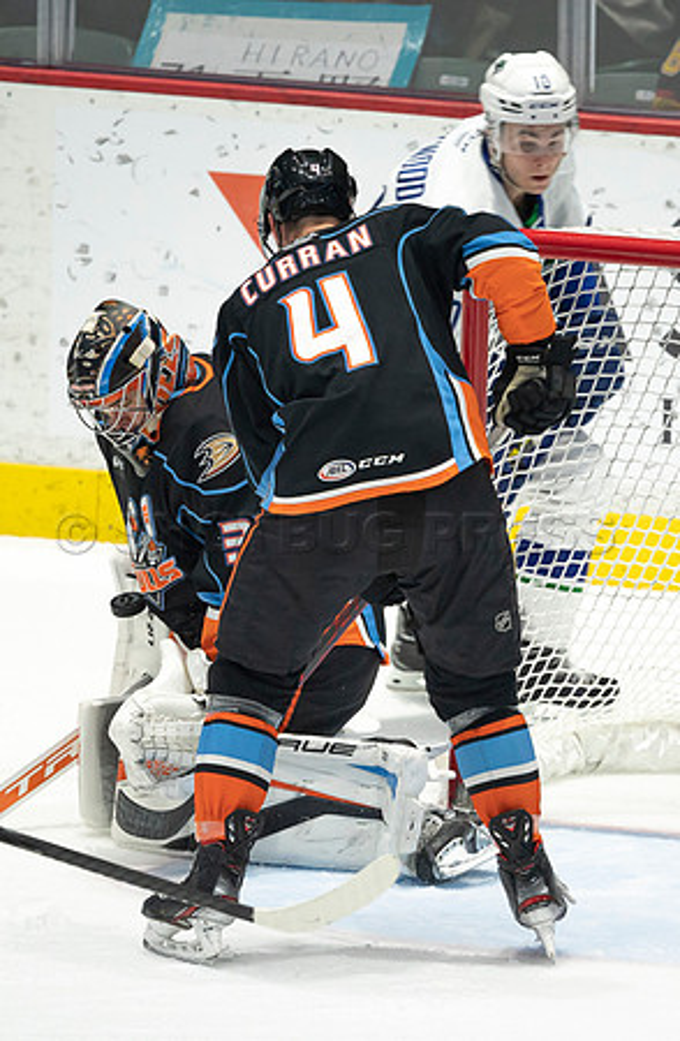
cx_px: 550
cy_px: 536
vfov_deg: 1.8
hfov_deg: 1.2
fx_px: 33721
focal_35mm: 1174
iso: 1600
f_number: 4
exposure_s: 1/640
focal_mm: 600
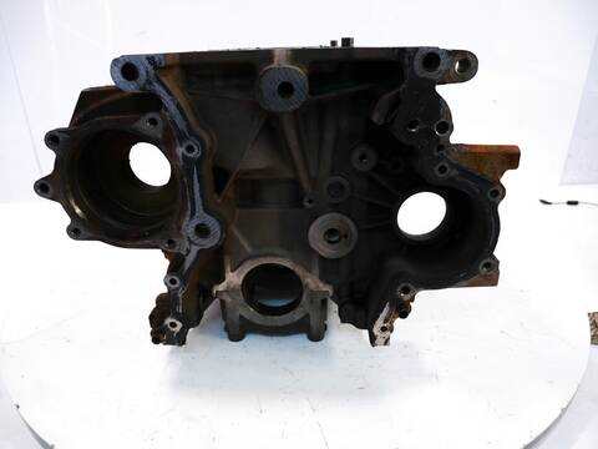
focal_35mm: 24
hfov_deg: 71.6
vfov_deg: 56.8
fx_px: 415
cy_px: 224
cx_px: 299
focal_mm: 12
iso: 1250
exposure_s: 1/60
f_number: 3.5
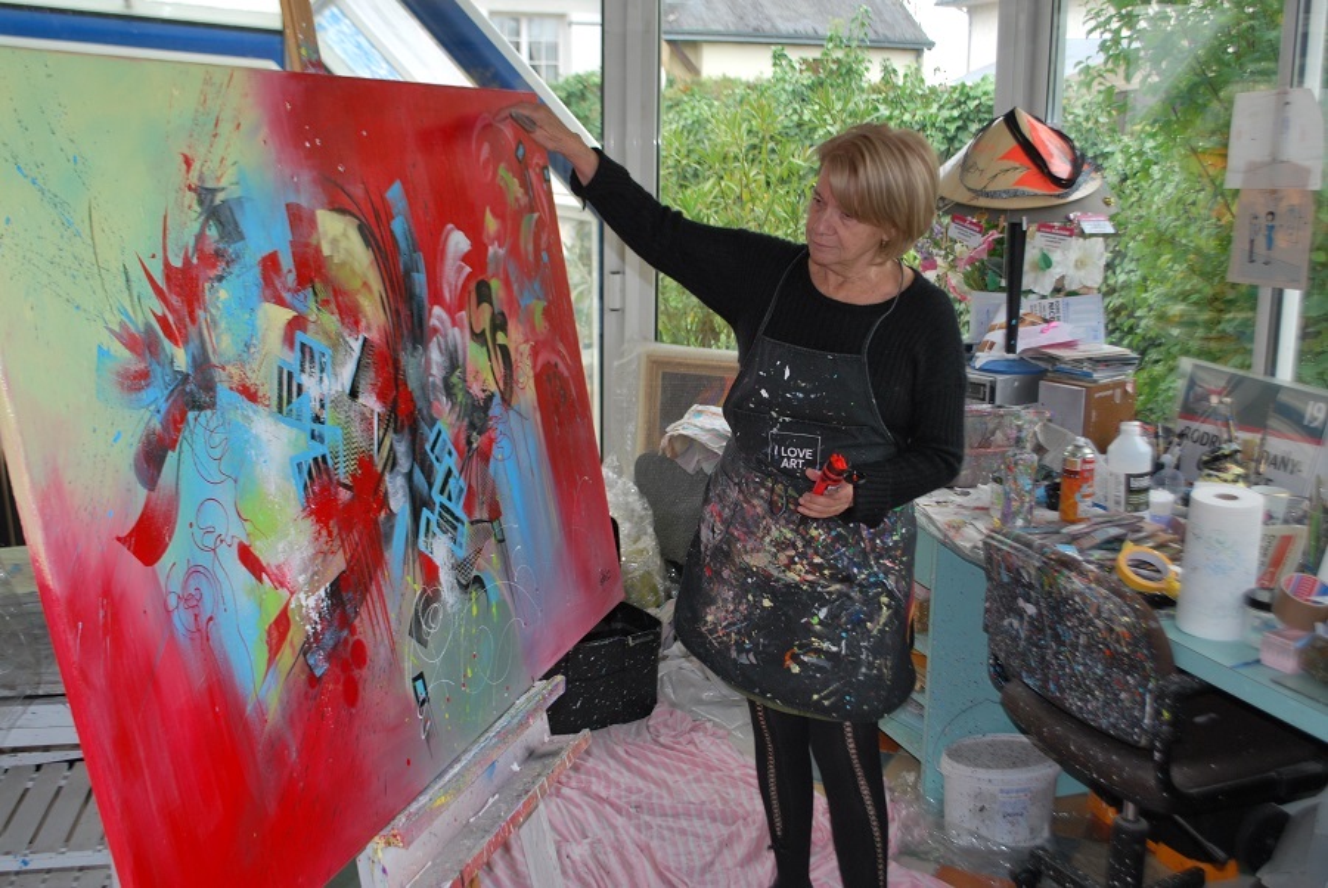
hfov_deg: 49.5
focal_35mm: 39
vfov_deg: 34.3
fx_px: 1440
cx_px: 664
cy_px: 444
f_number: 4.2
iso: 200
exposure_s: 1/60
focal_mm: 26
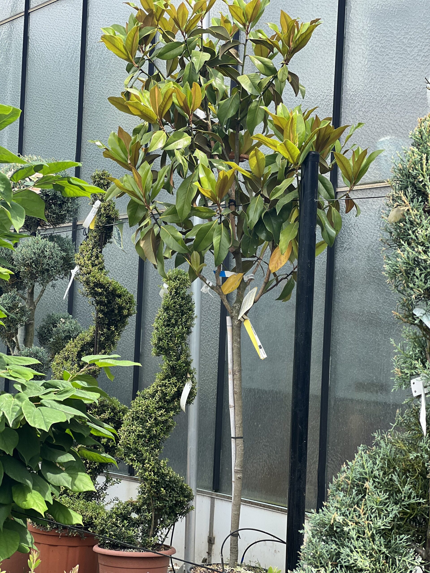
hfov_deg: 19.1
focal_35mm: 77
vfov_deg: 25.3
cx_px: 215
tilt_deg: +5.3
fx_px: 1275
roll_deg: -2.5
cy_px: 286
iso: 25
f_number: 2.8
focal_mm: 9
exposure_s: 1/140
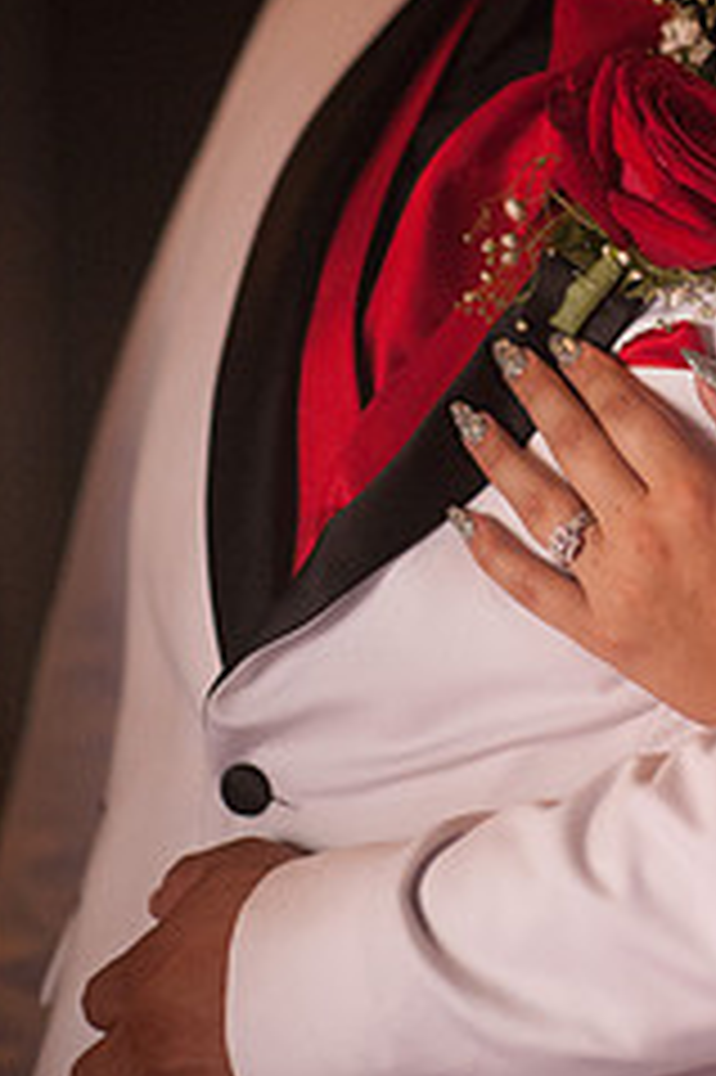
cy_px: 306
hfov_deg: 8.5
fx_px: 4780
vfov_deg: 12.8
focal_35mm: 160
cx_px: 642
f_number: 1.4
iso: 4000
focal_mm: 85
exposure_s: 1/1600
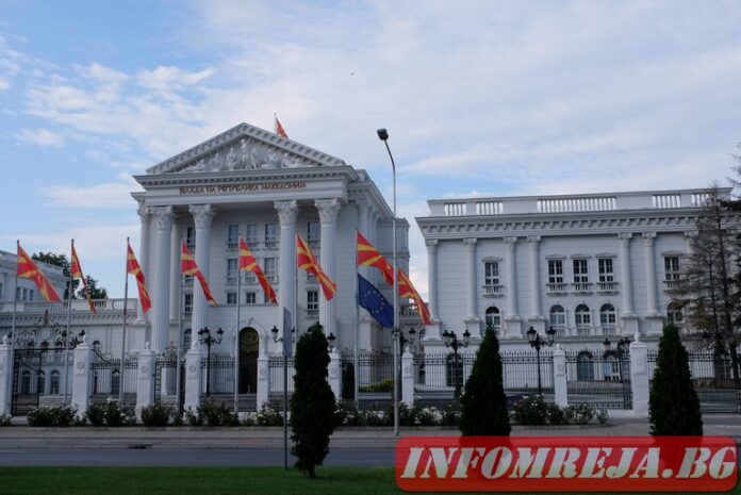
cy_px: 248
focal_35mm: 40
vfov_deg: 33.4
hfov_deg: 48.4
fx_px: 824
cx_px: 370
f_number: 8
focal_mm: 26.9
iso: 400
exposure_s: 1/420
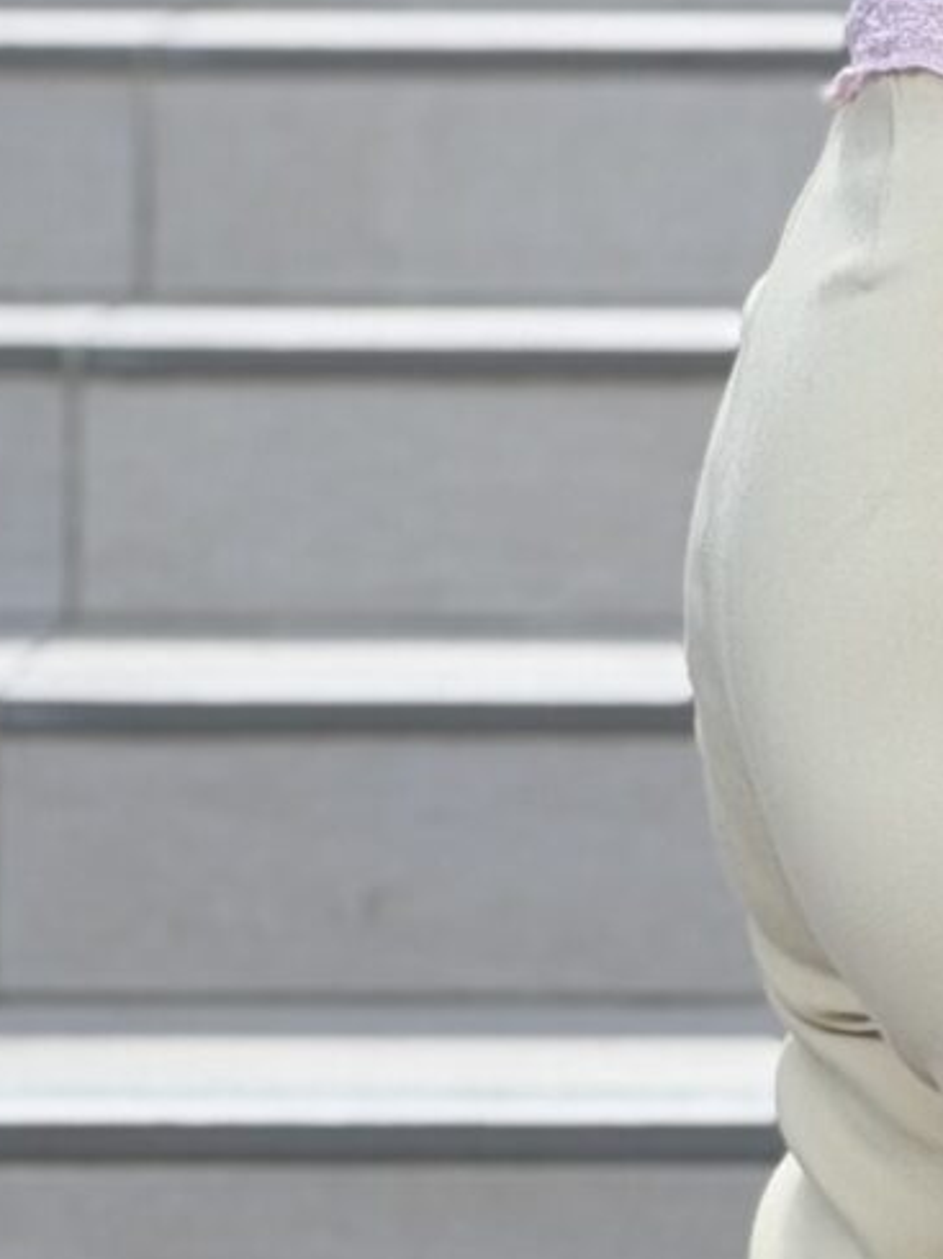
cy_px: -39
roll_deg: -0.3
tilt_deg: +0.4
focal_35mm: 251
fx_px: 9125
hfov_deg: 5.9
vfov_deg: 7.9
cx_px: 1236
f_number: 1.78
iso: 64
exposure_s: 1/951
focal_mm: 6.76
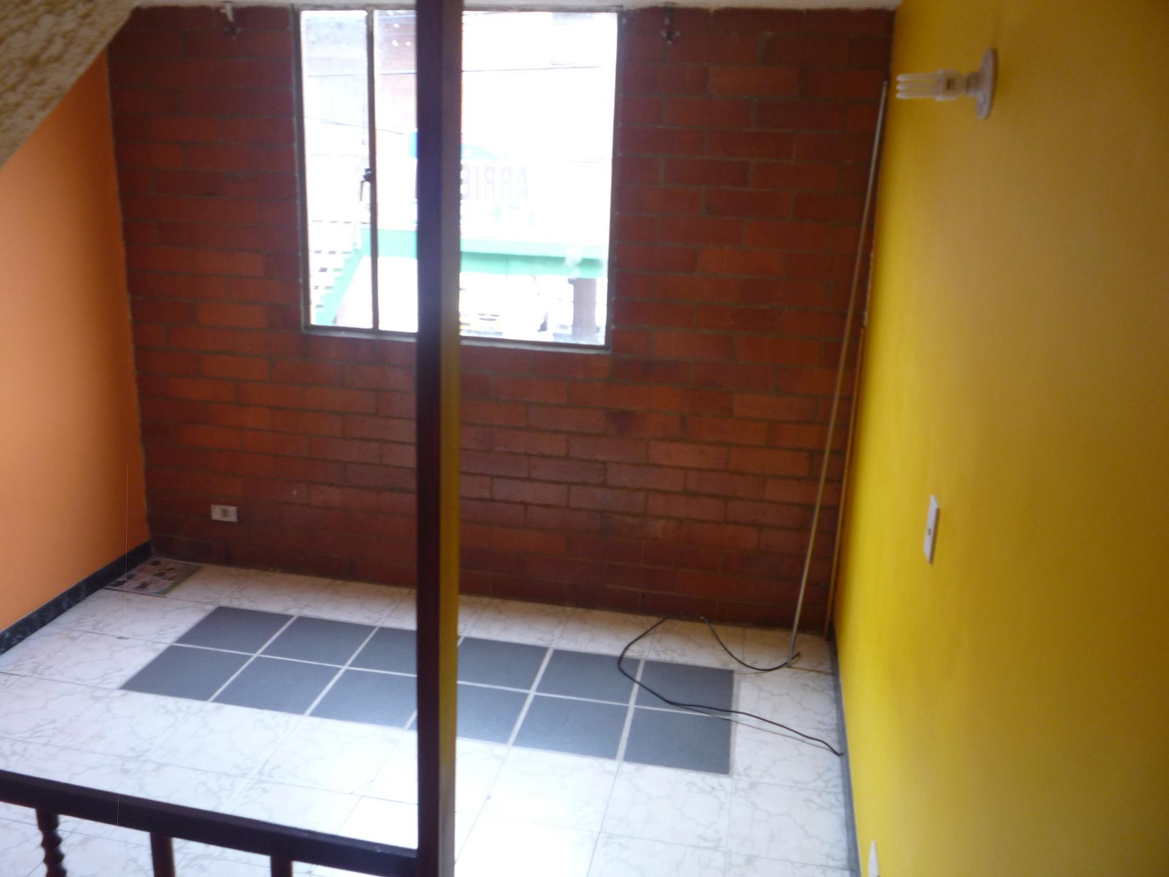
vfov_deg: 46.8
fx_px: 1013
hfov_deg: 60.0
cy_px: 438
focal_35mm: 30
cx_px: 584
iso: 160
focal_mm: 5.2
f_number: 3.3
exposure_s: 1/30
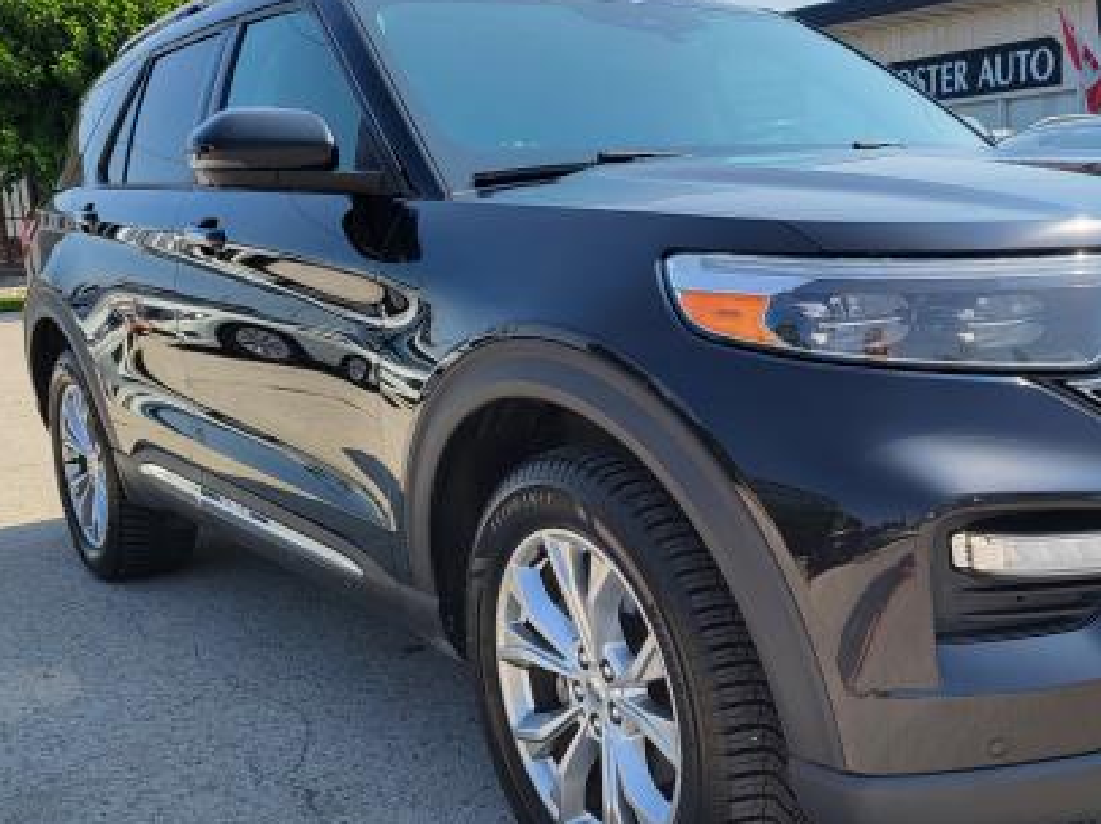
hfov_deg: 44.9
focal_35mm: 41
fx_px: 1303
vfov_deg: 35.1
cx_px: 757
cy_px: 461
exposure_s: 1/1580
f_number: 1.8
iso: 40
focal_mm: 5.4
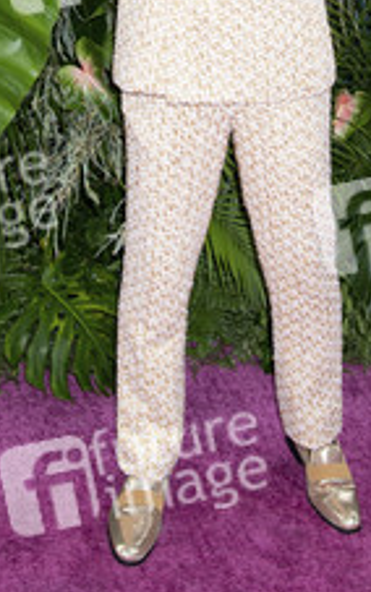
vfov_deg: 32.2
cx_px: 210
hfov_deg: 21.3
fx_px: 986
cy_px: 83
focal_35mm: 61
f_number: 5
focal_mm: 34
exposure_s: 1/200
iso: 320
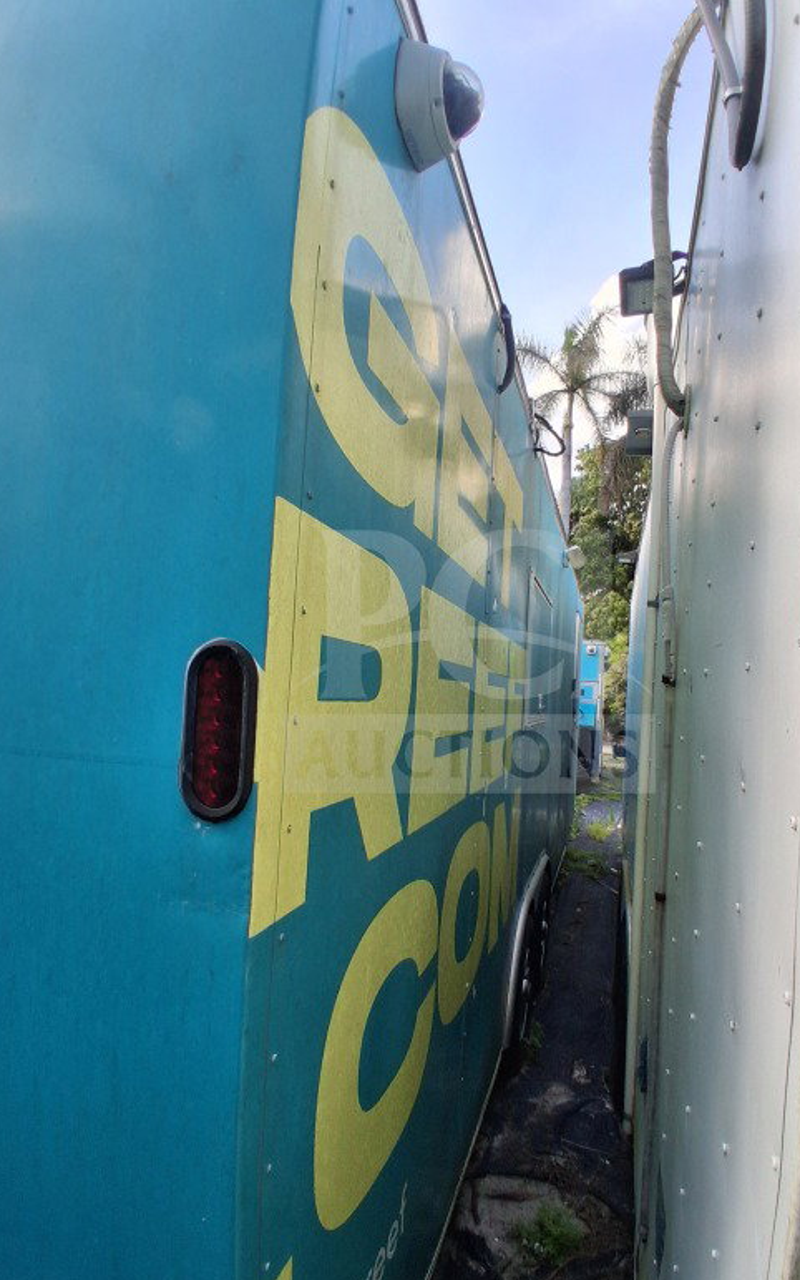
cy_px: 662
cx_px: 468
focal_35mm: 19
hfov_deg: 61.8
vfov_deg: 88.0
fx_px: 663
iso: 50
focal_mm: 1.4
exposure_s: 1/357
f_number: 2.2
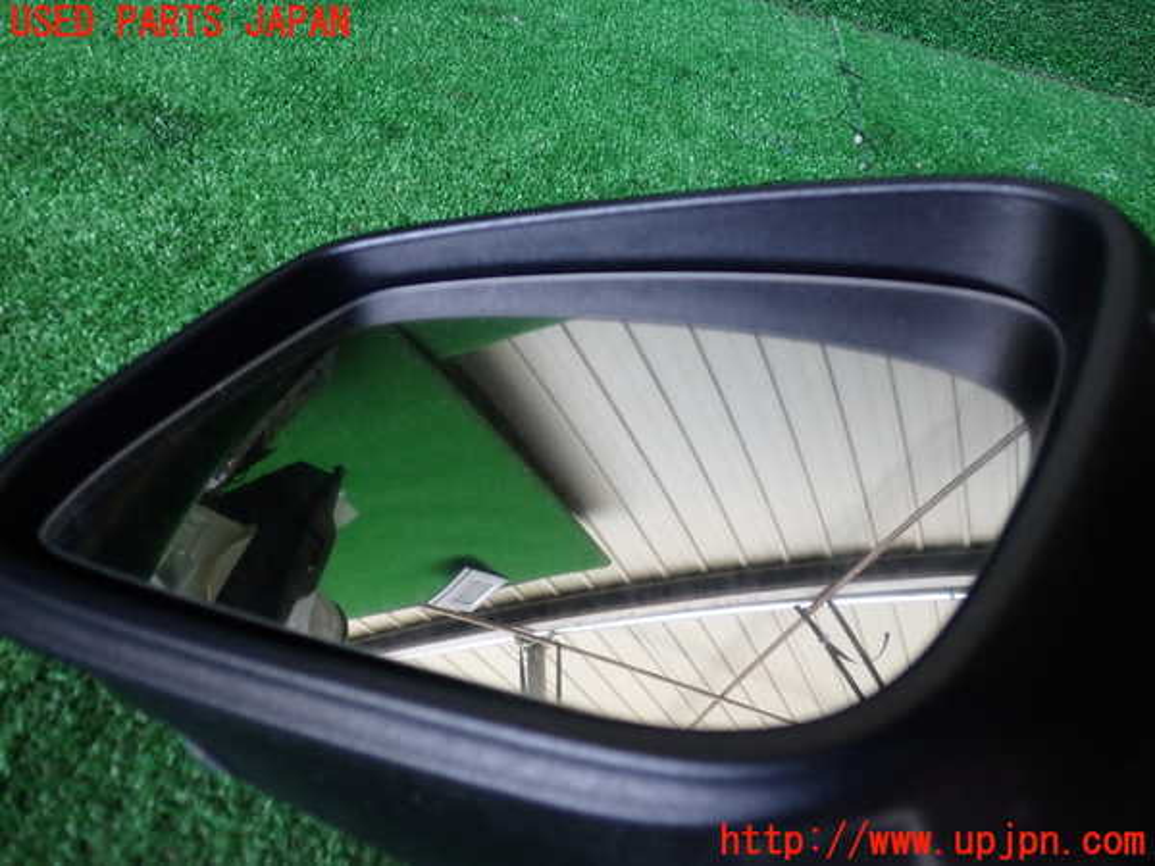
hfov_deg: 60.0
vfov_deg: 46.8
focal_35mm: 30
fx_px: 1001
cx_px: 578
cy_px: 433
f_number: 2.3
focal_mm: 5.4
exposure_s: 1/125
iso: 200
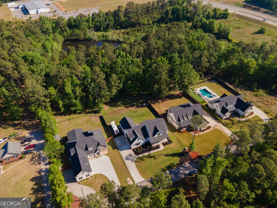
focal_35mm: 24
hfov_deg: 71.6
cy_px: 104
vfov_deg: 56.8
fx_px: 192
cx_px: 138
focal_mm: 4.5
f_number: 2.8
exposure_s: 1/320
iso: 100
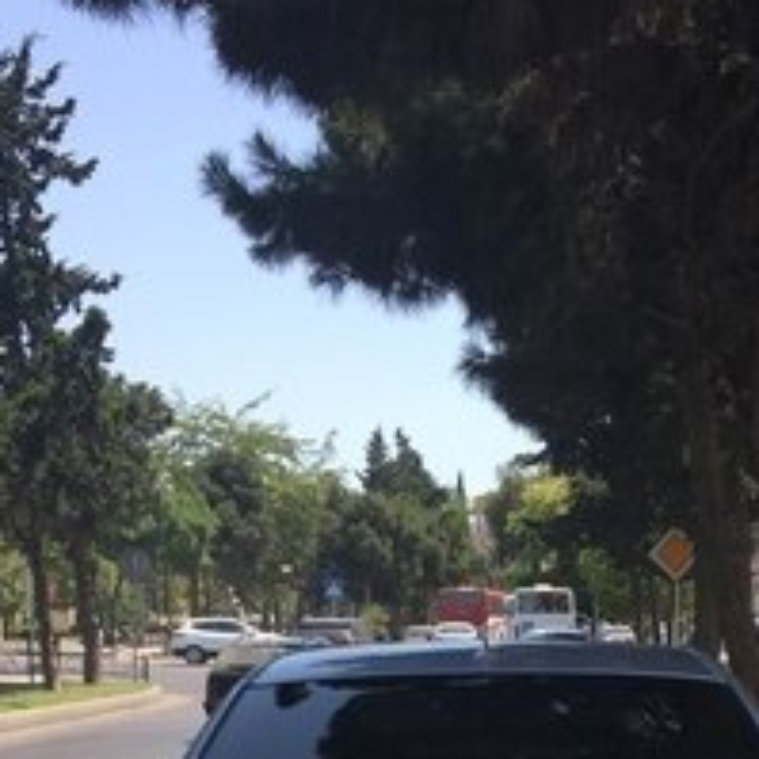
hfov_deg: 26.6
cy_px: 938
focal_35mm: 64
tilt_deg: -10.2
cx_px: 557
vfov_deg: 24.1
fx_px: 1588
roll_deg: +0.8
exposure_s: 1/663
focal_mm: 4.15
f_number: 2.2
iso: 25
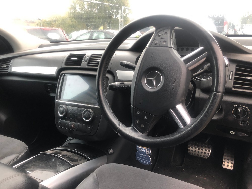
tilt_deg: -17.2
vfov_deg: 49.7
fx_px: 204
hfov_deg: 63.4
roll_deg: +4.8
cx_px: 126
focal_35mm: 28
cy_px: 94
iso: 40
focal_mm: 4
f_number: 1.8
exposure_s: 1/20
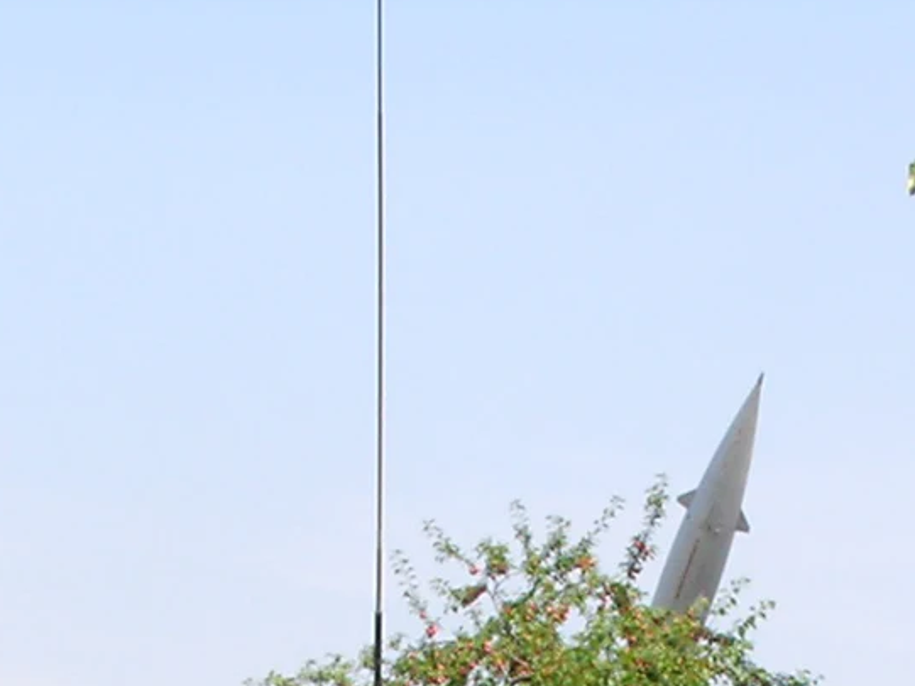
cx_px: 612
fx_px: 5631
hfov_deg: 9.3
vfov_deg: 6.8
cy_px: 1205
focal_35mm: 213
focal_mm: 9.2
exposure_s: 1/328
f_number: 4.7
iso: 50
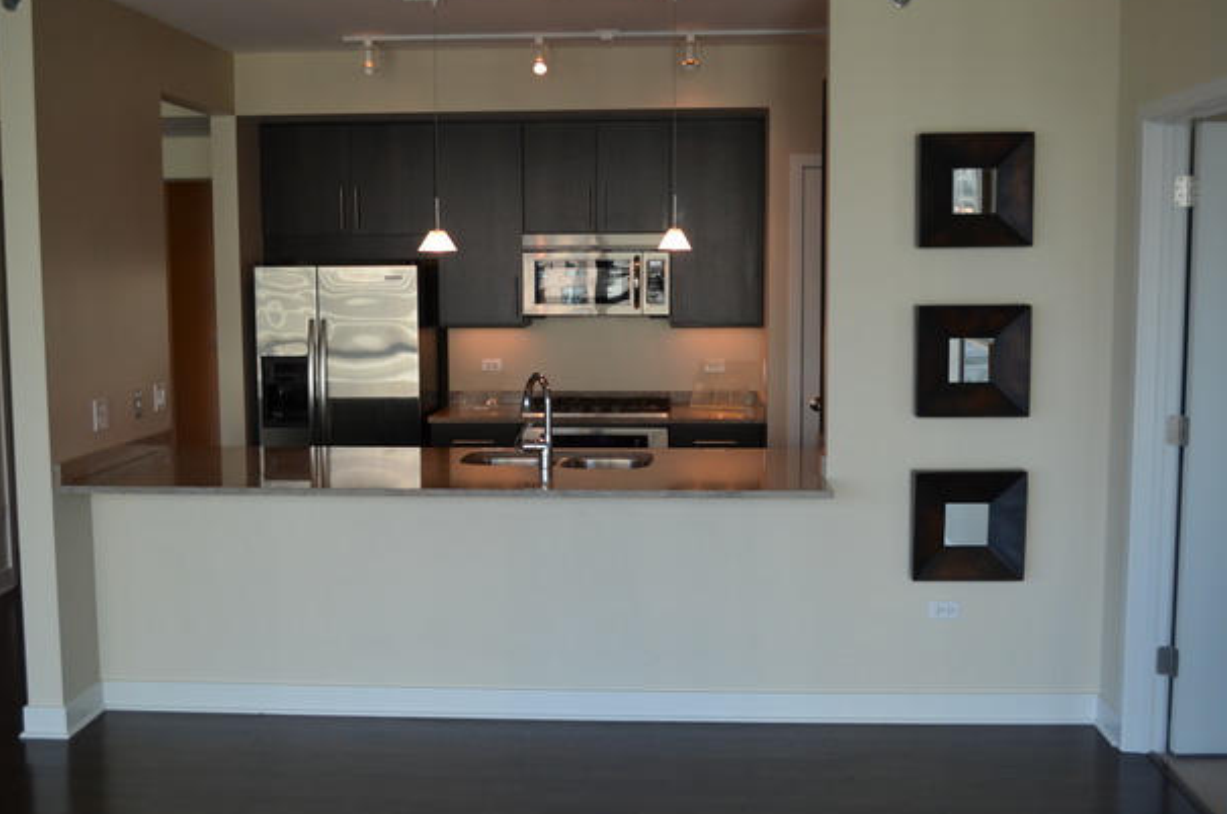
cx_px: 595
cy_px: 399
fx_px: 1293
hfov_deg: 50.8
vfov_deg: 34.9
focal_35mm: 38
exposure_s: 1/100
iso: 400
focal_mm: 24
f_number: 5
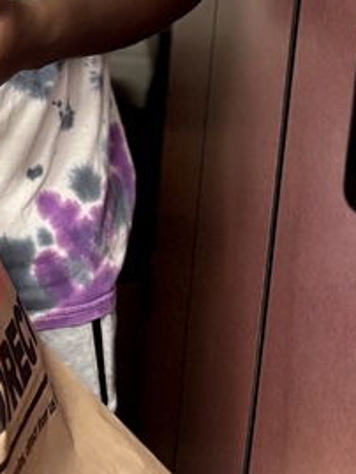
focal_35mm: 99
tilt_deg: -17.0
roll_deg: -1.9
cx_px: -217
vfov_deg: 19.5
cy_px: 67
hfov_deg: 13.8
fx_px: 1356
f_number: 1.6
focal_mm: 5.96
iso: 400
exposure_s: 1/60
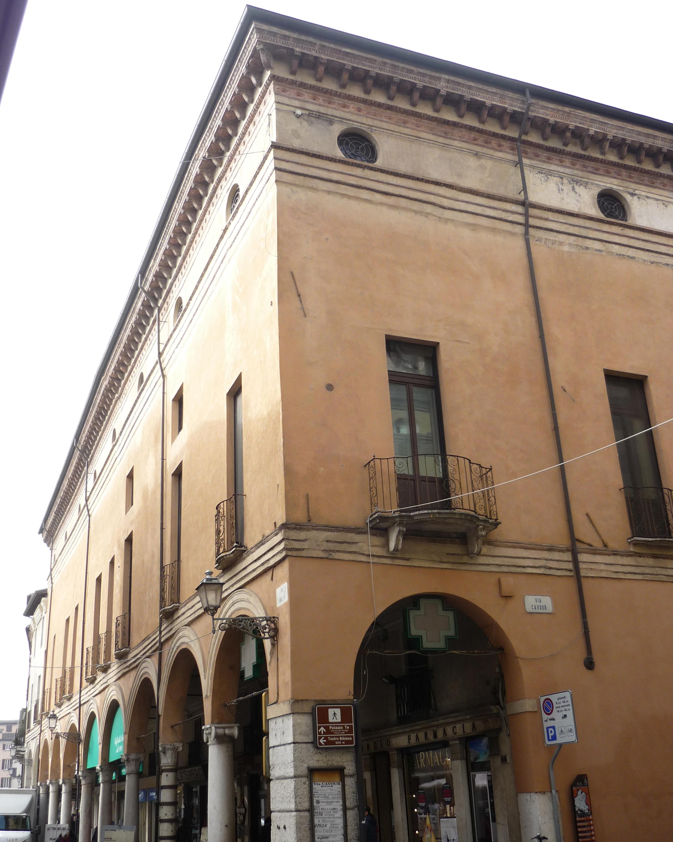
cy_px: 445
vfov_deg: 51.5
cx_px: 331
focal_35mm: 35
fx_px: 871
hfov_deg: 42.2
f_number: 2.8
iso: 100
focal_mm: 5.5
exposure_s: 1/250
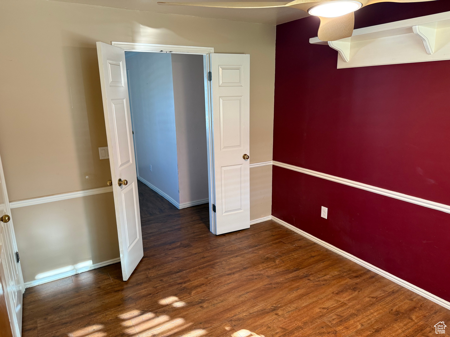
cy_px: 168
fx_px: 312
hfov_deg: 71.6
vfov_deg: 56.8
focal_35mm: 24
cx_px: 225
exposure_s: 1/60
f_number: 1.78
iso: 200
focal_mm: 6.76
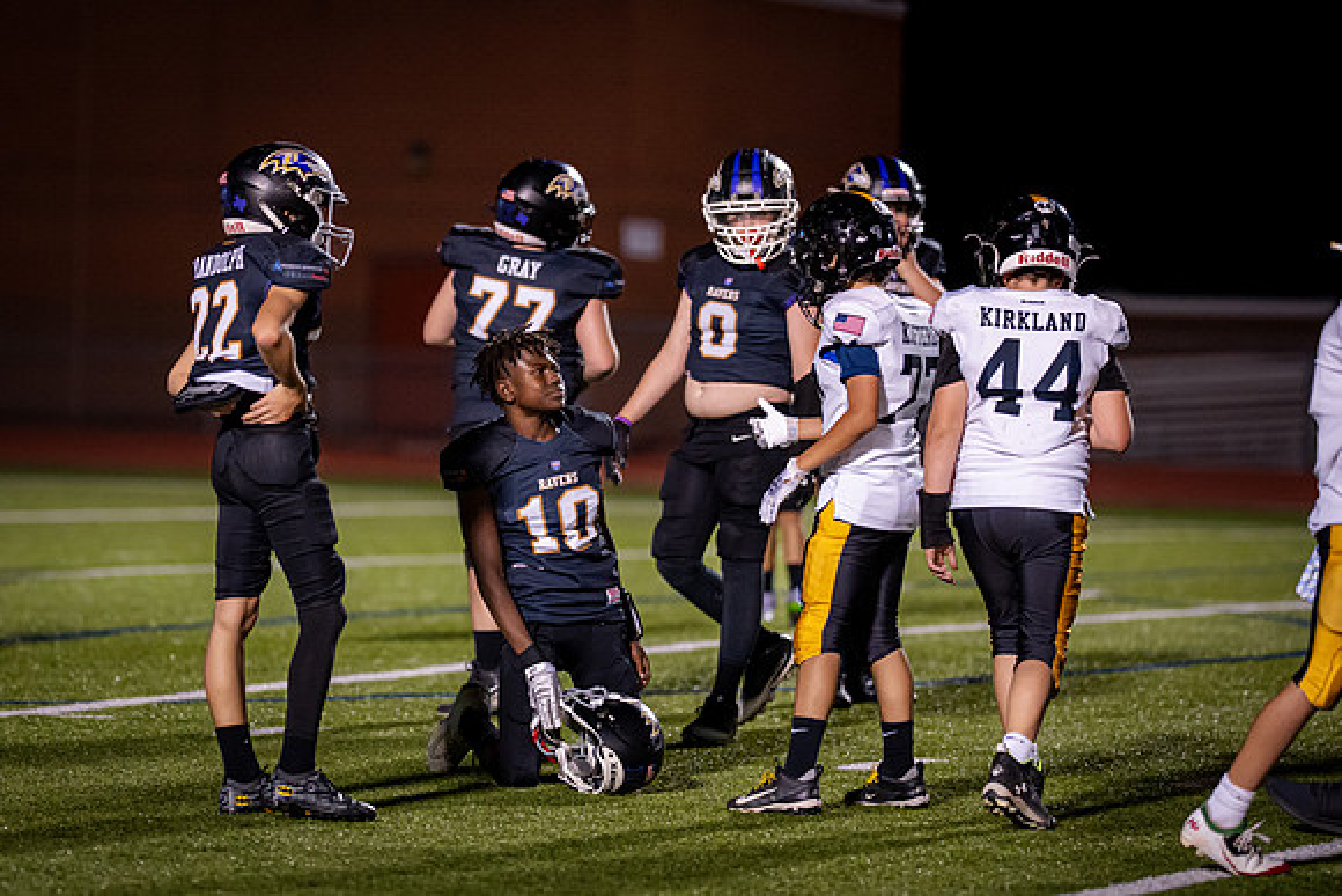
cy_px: 463
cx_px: 513
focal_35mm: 211
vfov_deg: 6.5
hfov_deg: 9.8
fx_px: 7850
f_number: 1.8
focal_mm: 135
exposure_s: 1/1250
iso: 2000
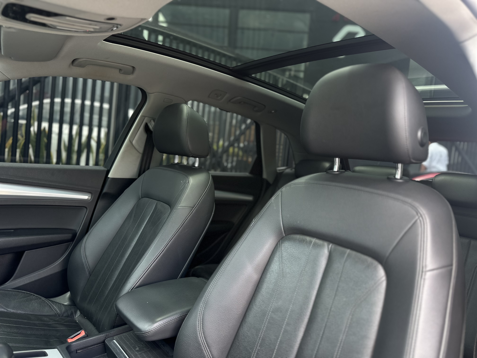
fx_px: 331
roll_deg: -6.6
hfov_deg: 71.6
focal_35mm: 24
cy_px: 179
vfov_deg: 56.8
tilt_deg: -2.8
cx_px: 238
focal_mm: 6.86
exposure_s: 1/160
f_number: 1.78
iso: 125
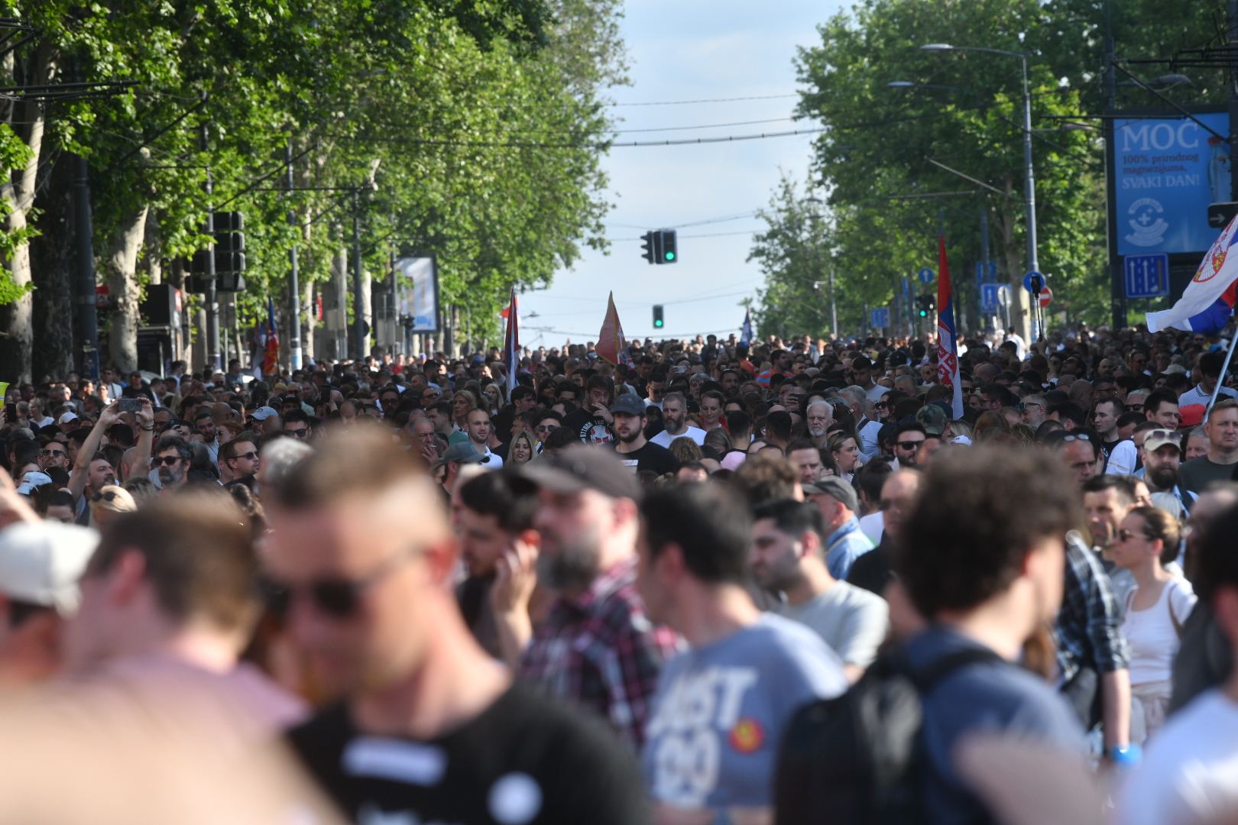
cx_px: 619
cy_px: 412
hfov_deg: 10.3
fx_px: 6877
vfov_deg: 6.9
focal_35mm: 200
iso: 800
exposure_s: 1/2500
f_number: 6.3
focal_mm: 200
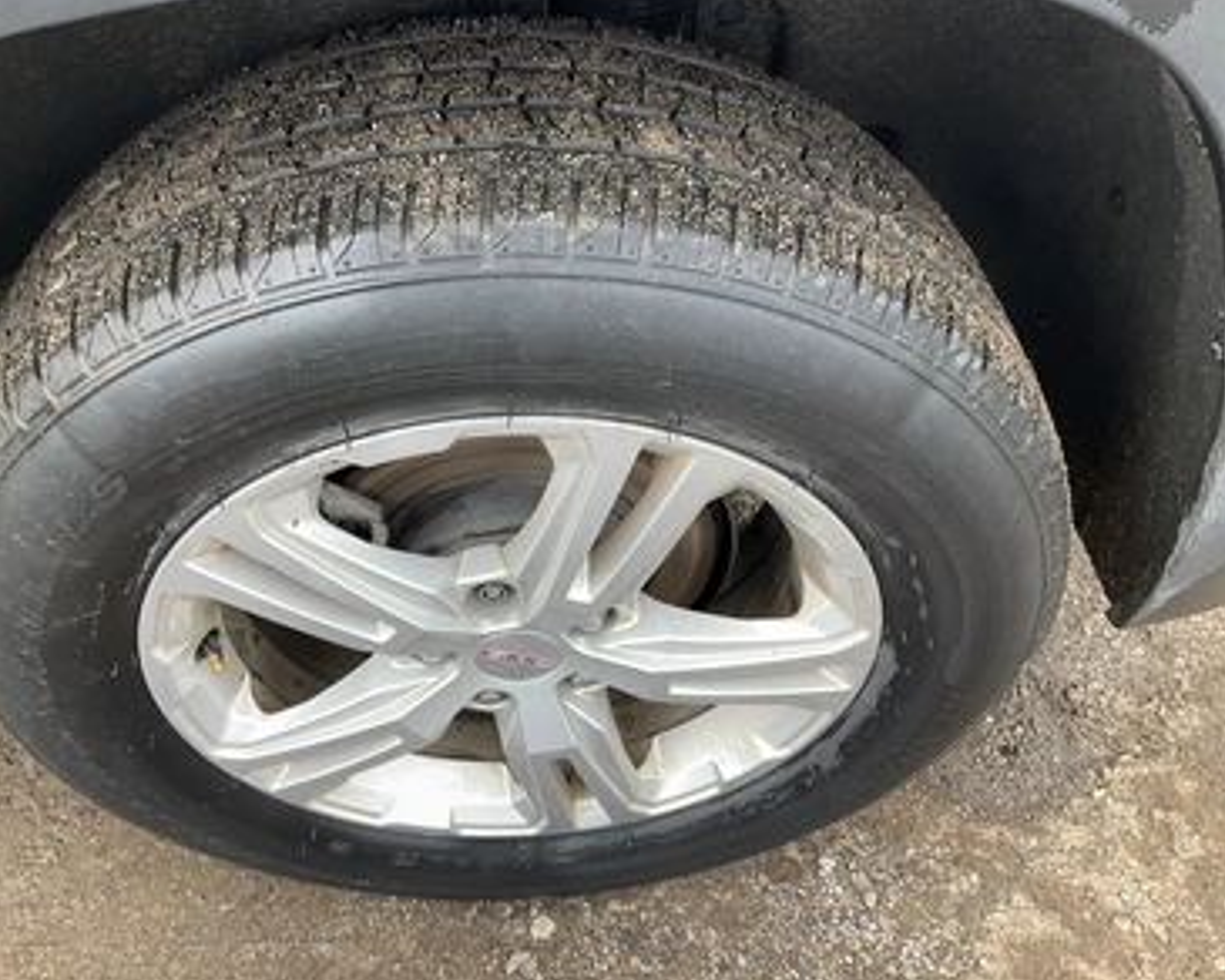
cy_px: 490
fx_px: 1124
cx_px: 557
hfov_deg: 57.1
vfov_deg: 47.1
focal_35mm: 31
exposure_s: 1/129
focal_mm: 3
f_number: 1.8
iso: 16
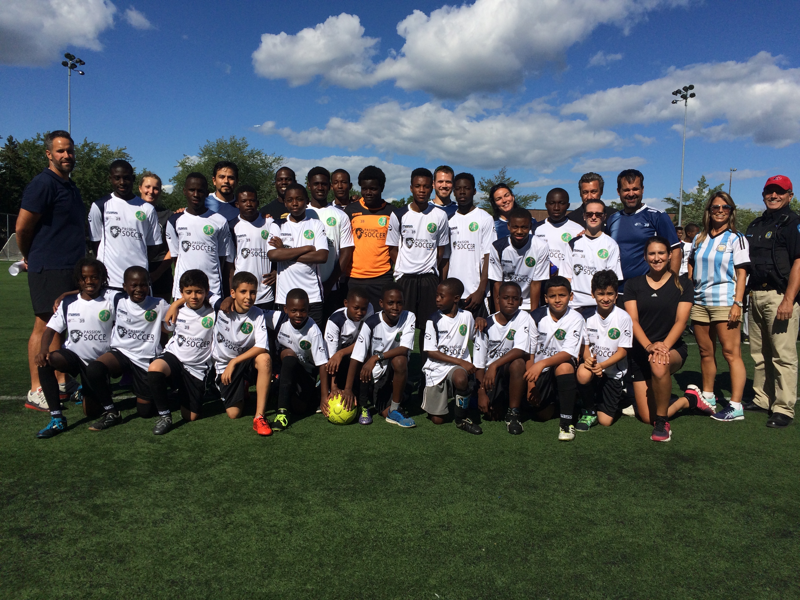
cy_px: 300
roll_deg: -0.6
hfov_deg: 61.7
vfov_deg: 48.2
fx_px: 670
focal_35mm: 29
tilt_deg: -5.5
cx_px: 400
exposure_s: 1/5128
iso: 32
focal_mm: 4.15
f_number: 2.2
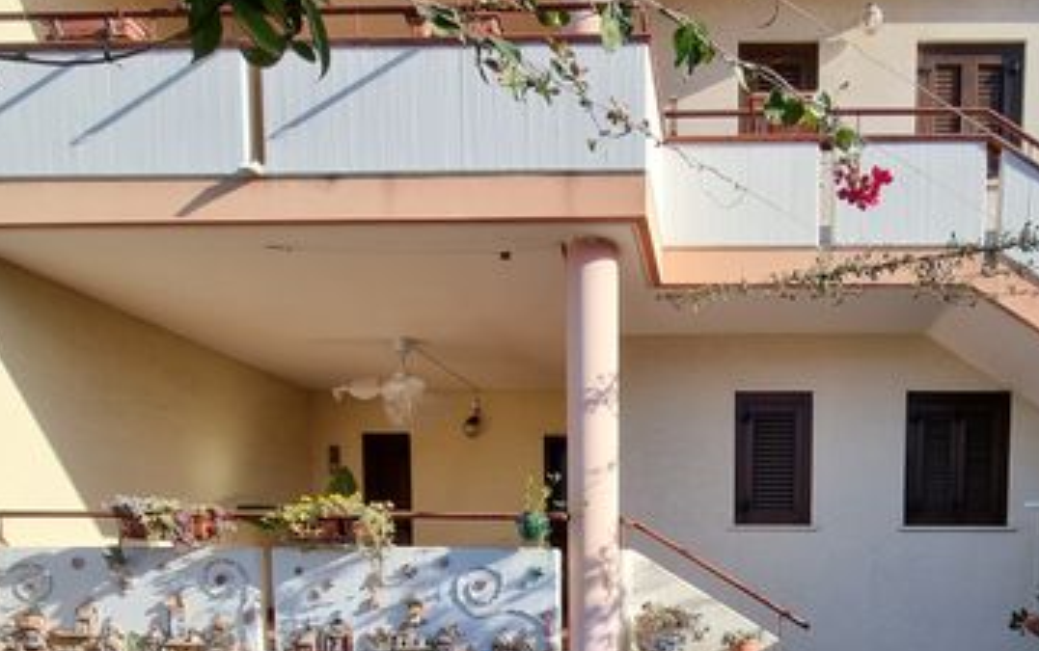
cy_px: 608
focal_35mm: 23
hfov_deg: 74.2
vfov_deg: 46.8
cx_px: 712
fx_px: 652
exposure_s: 1/1012
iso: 50
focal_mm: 2.2
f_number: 2.2
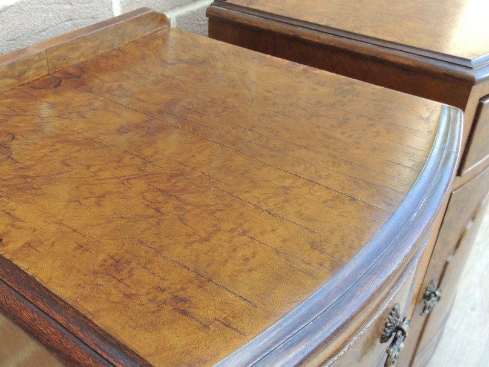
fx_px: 537
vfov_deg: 37.7
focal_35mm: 38
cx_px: 211
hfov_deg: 48.8
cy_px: 168
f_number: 3.1
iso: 100
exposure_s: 1/60
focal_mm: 5.3
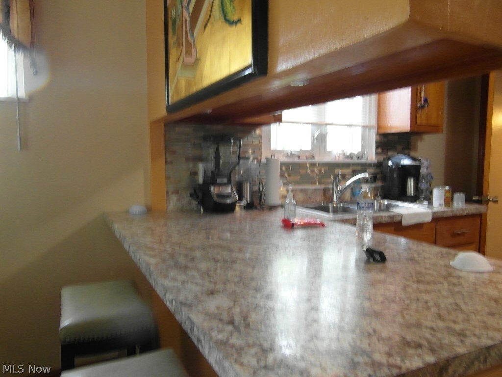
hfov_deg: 71.6
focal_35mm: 24
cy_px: 188
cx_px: 251
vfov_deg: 56.8
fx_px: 348
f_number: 3.2
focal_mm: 4
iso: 400
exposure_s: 1/30
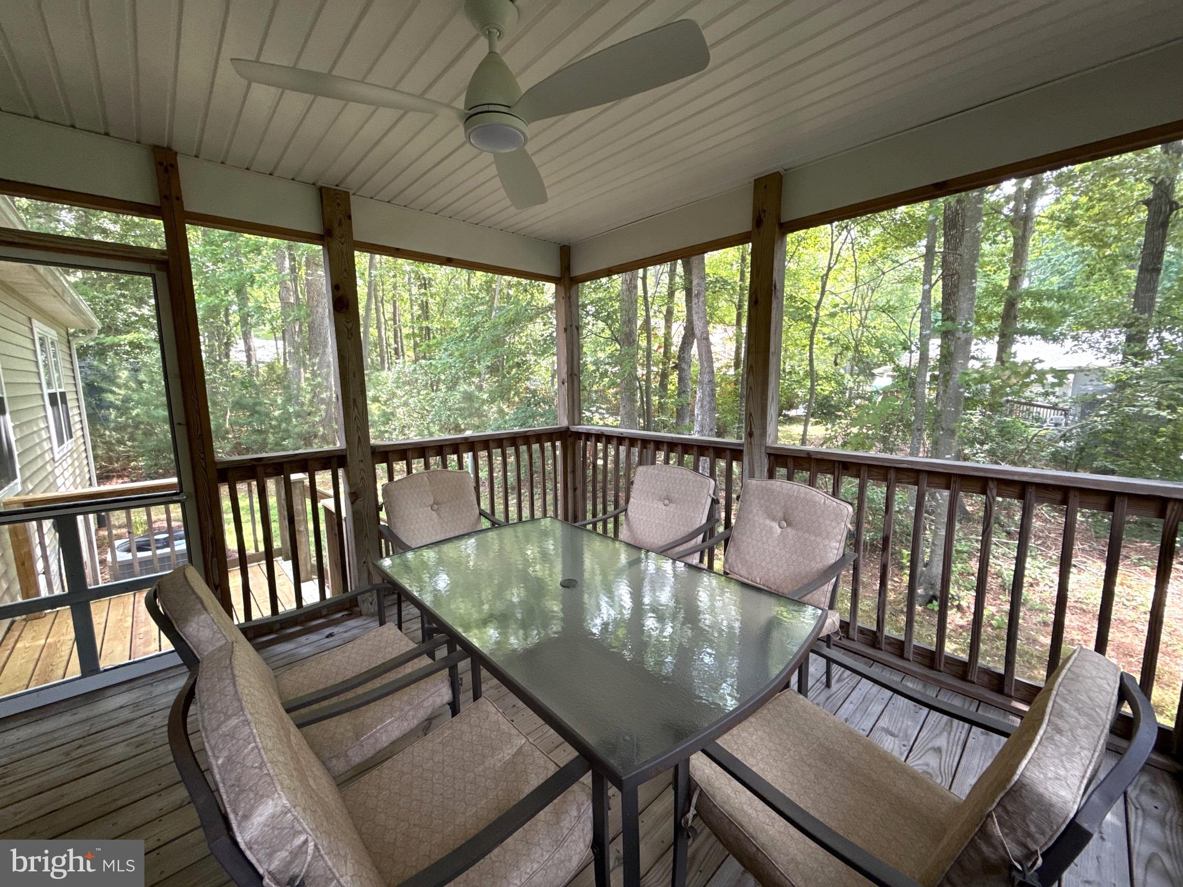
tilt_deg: -8.2
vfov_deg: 85.7
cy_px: 444
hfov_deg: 102.1
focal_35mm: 14
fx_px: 478
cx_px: 592
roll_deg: +0.6
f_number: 2.2
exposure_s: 1/99
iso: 160
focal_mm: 2.22
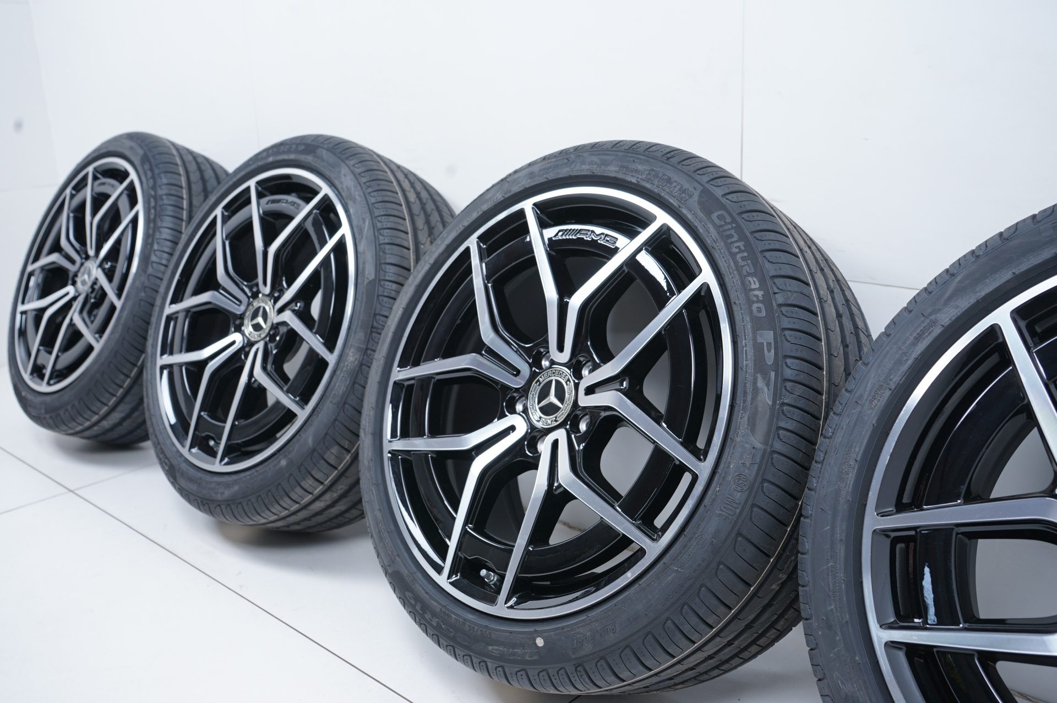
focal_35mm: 33
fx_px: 968
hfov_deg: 57.3
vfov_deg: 39.9
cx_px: 528
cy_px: 352
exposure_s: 1/125
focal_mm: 33
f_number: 7.1
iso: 250
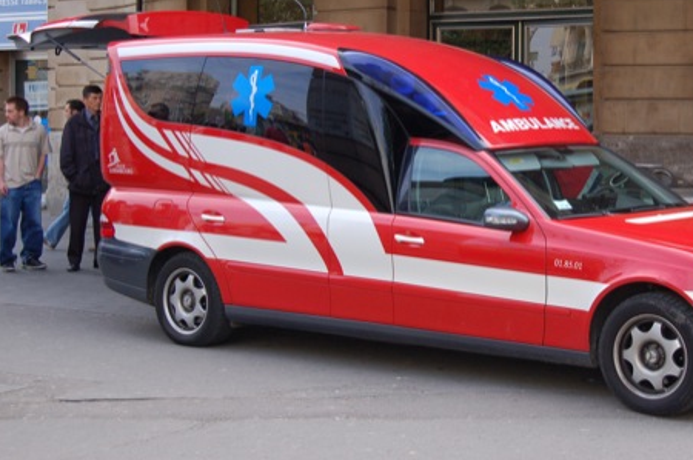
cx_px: 467
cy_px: 159
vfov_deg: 16.8
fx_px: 1558
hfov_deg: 24.9
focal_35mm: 81
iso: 400
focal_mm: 38
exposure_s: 1/200
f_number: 7.1
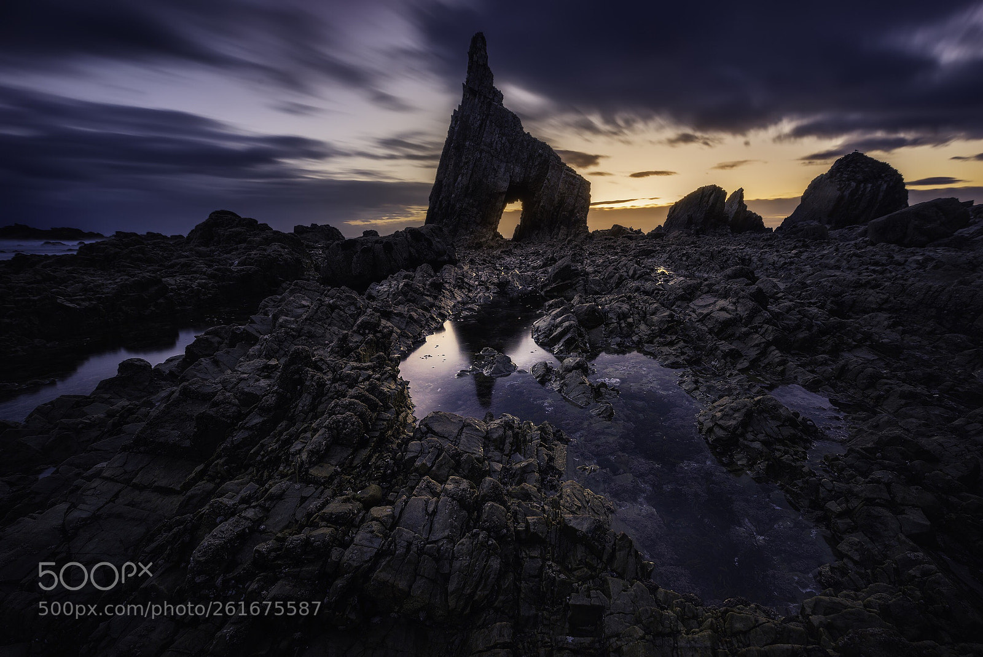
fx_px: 383
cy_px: 328
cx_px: 492
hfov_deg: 104.2
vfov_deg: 81.3
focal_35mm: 14
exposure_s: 30
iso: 100
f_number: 11
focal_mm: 14
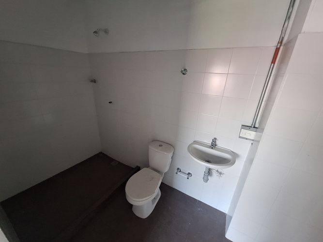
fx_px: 121
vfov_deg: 89.9
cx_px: 162
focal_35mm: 13
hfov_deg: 106.2
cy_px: 121
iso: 400
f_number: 2.2
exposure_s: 1/24
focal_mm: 1.74
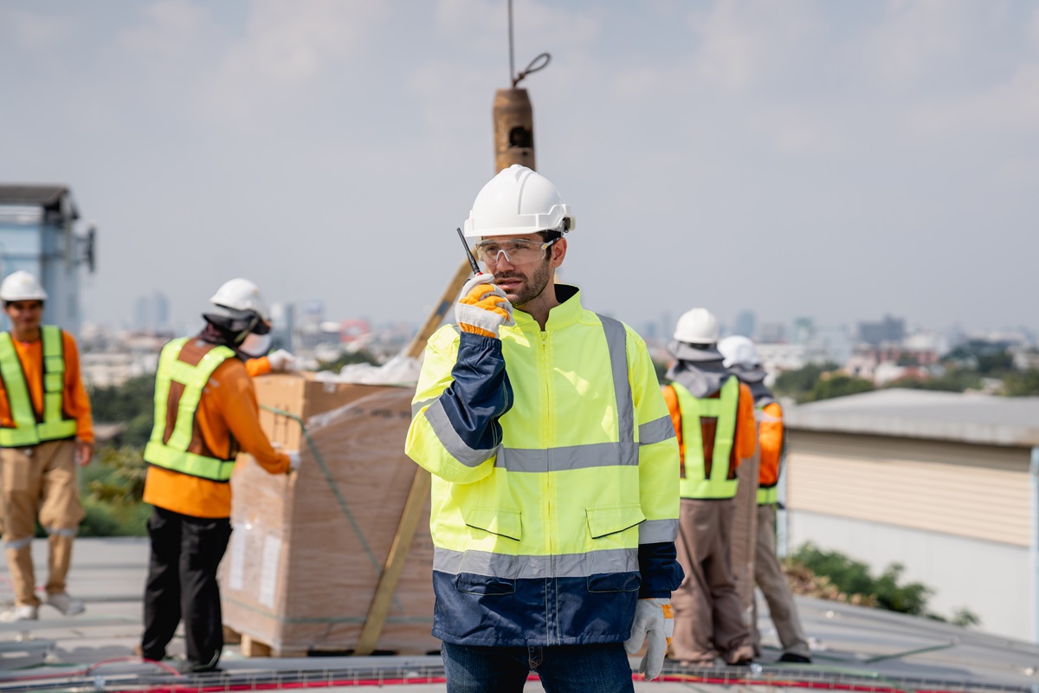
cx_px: 573
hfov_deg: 28.6
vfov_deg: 19.3
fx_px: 2037
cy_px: 328
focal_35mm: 71
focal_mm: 64
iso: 200
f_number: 2.8
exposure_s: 1/5000
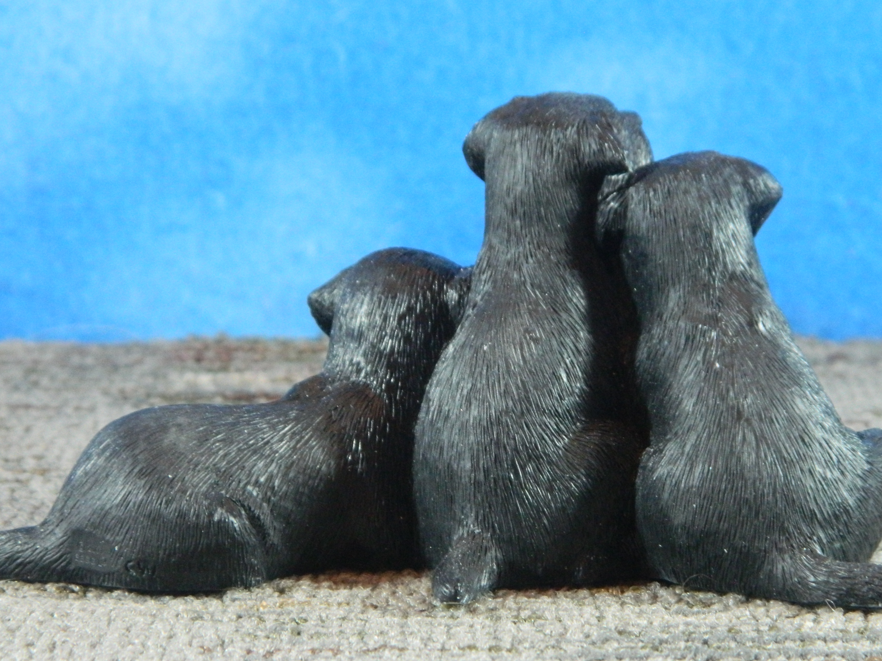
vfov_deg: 11.4
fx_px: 3312
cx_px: 479
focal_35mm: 130
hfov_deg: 15.2
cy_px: 406
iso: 400
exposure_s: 1/13
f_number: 4.5
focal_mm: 18.6
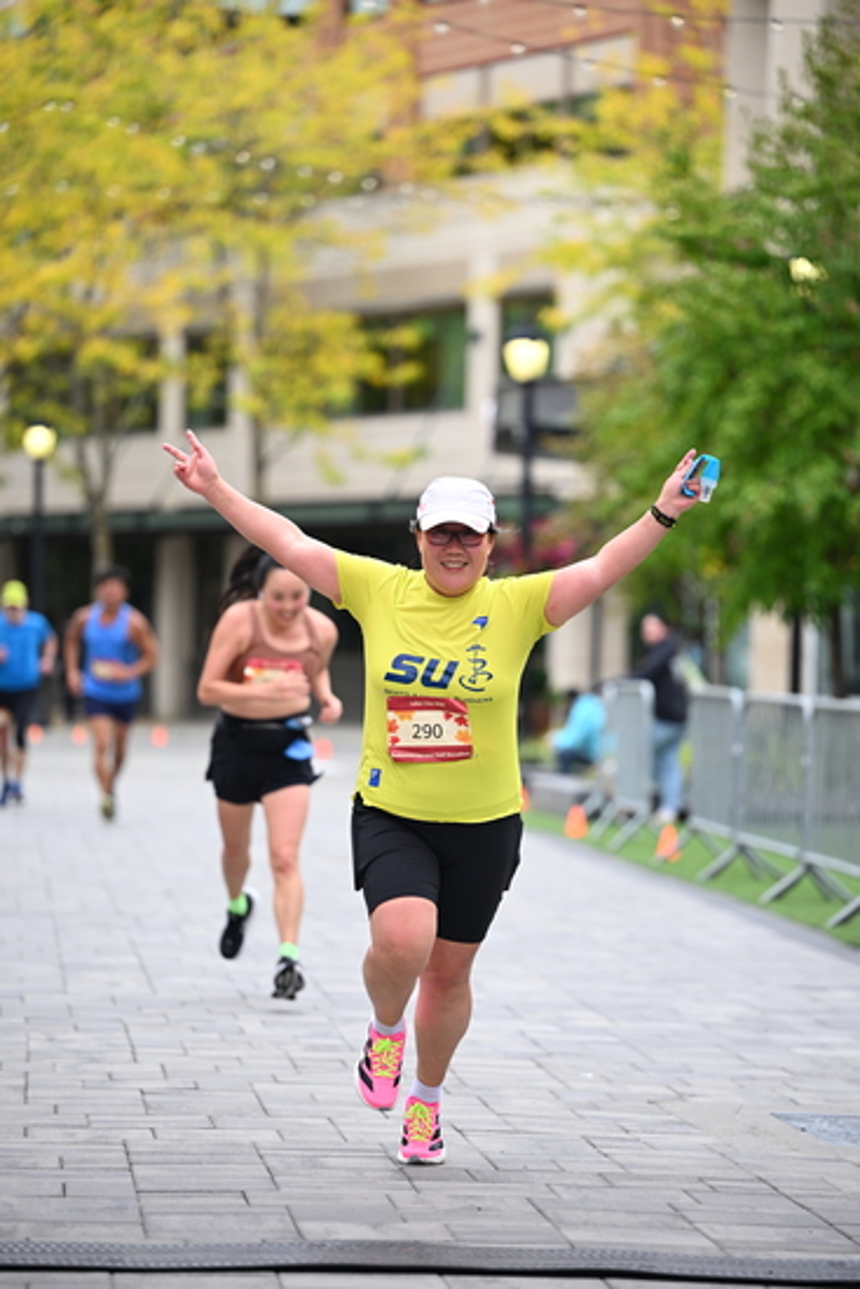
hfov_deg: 9.8
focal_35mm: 140
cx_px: 430
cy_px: 644
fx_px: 5013
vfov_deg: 14.6
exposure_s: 1/1600
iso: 640
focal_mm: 140
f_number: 2.8
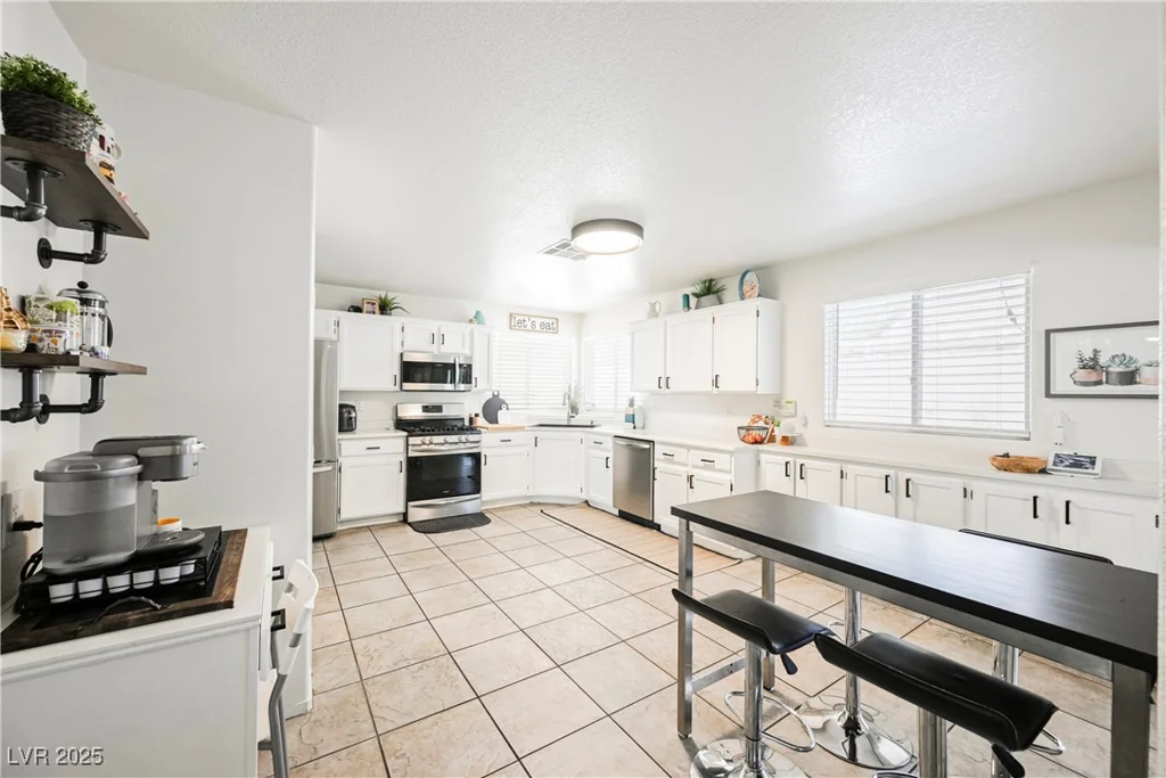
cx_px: 583
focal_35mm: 14
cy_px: 389
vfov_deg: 81.2
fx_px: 453
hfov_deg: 104.2
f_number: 8
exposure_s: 1/60
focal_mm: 14
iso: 400
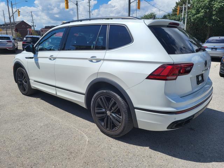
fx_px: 168
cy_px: 84
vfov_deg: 53.1
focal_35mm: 26
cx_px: 112
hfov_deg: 67.3
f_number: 1.8
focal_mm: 5.4
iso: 40
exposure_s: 1/4834
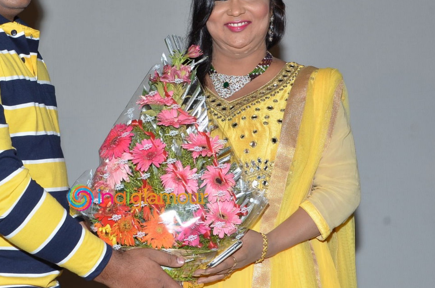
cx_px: 138
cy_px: 103
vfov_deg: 15.6
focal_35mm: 87
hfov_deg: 23.3
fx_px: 1047
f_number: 8
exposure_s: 1/125
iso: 320
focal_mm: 35
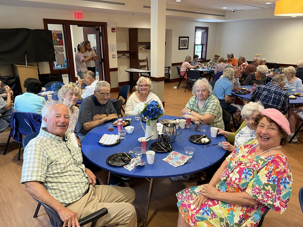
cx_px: 152
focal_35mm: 26
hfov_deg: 67.3
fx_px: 228
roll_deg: +0.3
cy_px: 114
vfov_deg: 53.1
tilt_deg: -18.2
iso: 80
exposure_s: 1/60
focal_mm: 5.7
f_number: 1.5
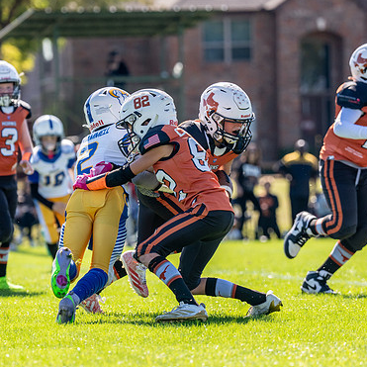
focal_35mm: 265
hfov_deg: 6.6
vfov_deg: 6.6
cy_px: 212
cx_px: 109
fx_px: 3179
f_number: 2.8
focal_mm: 131
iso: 200
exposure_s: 1/3200
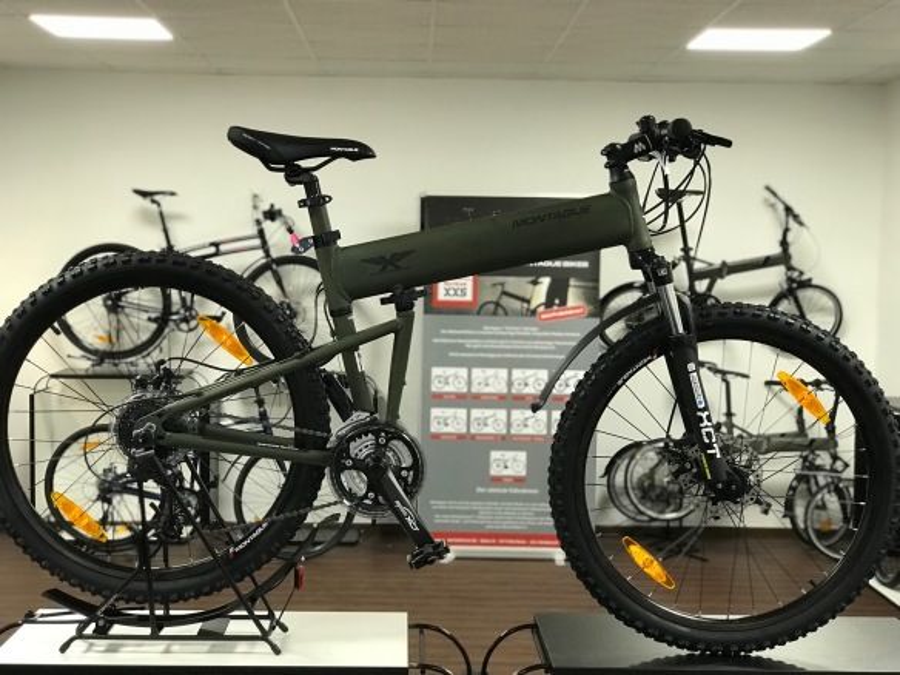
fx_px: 1482
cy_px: 338
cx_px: 450
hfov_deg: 33.8
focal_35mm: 57
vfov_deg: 25.7
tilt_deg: -3.5
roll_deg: -0.5
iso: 160
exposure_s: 1/50
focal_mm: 6.6
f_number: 2.8
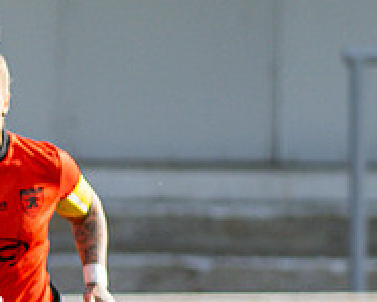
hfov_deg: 0.9
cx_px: -352
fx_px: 24707
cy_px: 252
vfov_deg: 0.7
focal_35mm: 2212
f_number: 2.8
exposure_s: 1/3200
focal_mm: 300
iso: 200
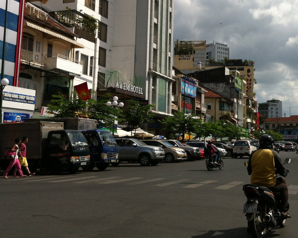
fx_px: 441
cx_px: 190
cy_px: 89
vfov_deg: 30.1
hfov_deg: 37.1
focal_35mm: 50
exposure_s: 1/2514
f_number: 2.8
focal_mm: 3.85
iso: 80
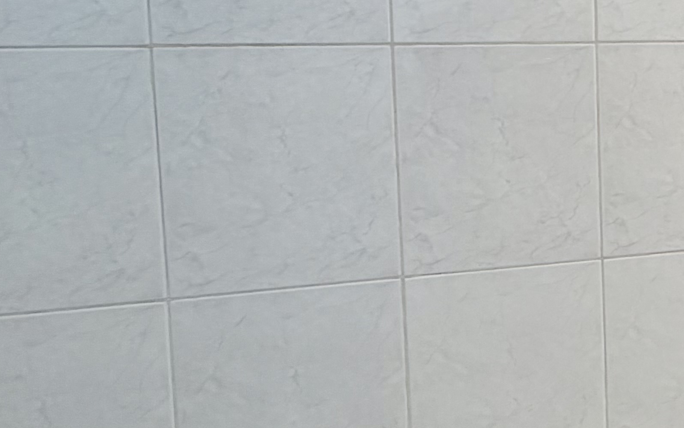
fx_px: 988
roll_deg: +0.1
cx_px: 989
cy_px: 95
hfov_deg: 27.9
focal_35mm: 53
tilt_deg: -5.4
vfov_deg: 24.1
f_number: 2.2
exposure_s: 1/100
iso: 40
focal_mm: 2.22
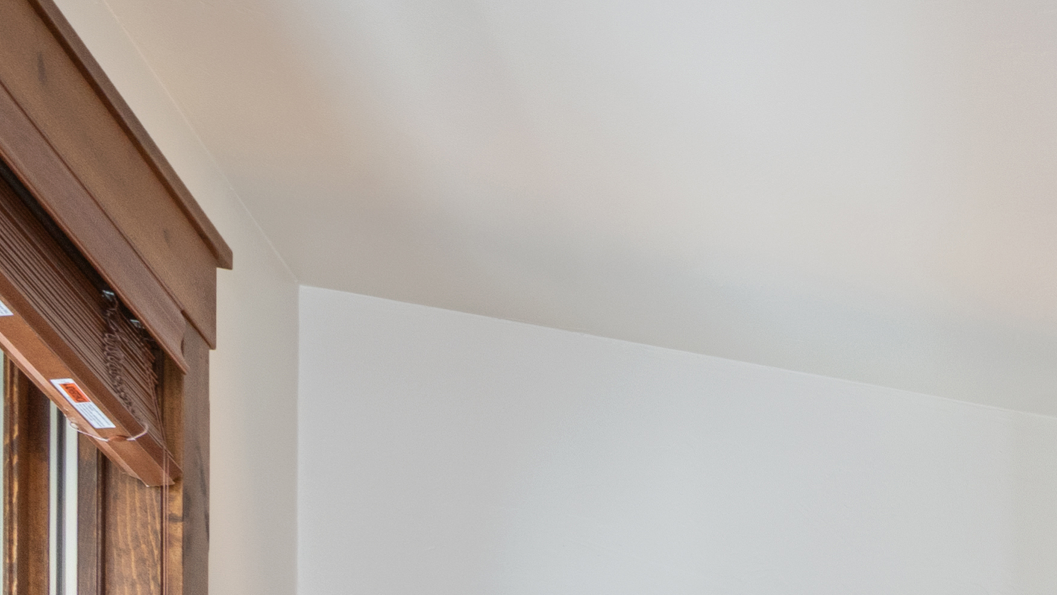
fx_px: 2130
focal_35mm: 76
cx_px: 2172
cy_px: 1388
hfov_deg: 17.9
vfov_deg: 12.7
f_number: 11
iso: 250
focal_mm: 16
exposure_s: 1
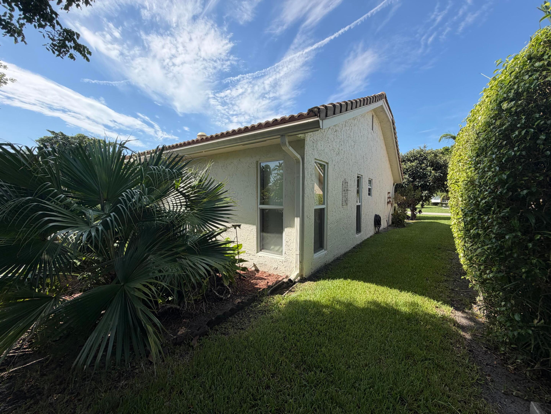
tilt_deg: -2.9
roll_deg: +1.2
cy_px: 207
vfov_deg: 85.7
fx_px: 223
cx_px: 276
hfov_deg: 102.1
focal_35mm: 14
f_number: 2.2
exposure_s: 1/770
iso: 32
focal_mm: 2.22
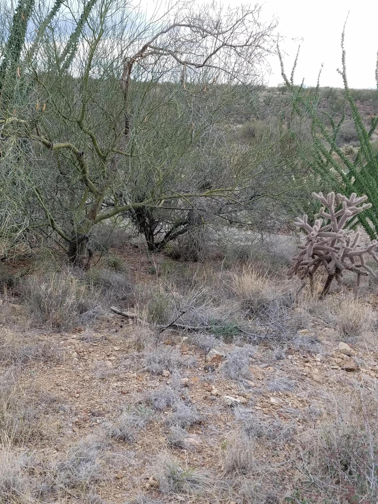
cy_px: 252
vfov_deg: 67.3
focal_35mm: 26
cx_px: 189
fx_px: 379
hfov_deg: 53.1
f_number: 1.7
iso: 50
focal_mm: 4.2
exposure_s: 1/407
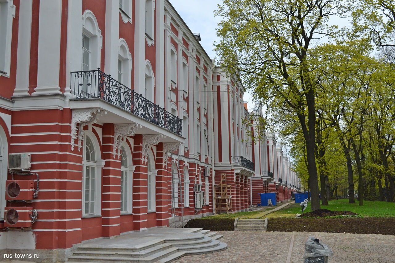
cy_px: 132
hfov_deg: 46.4
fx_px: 461
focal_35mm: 42
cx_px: 198
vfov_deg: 31.9
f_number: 7.1
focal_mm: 28
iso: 100
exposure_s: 1/200
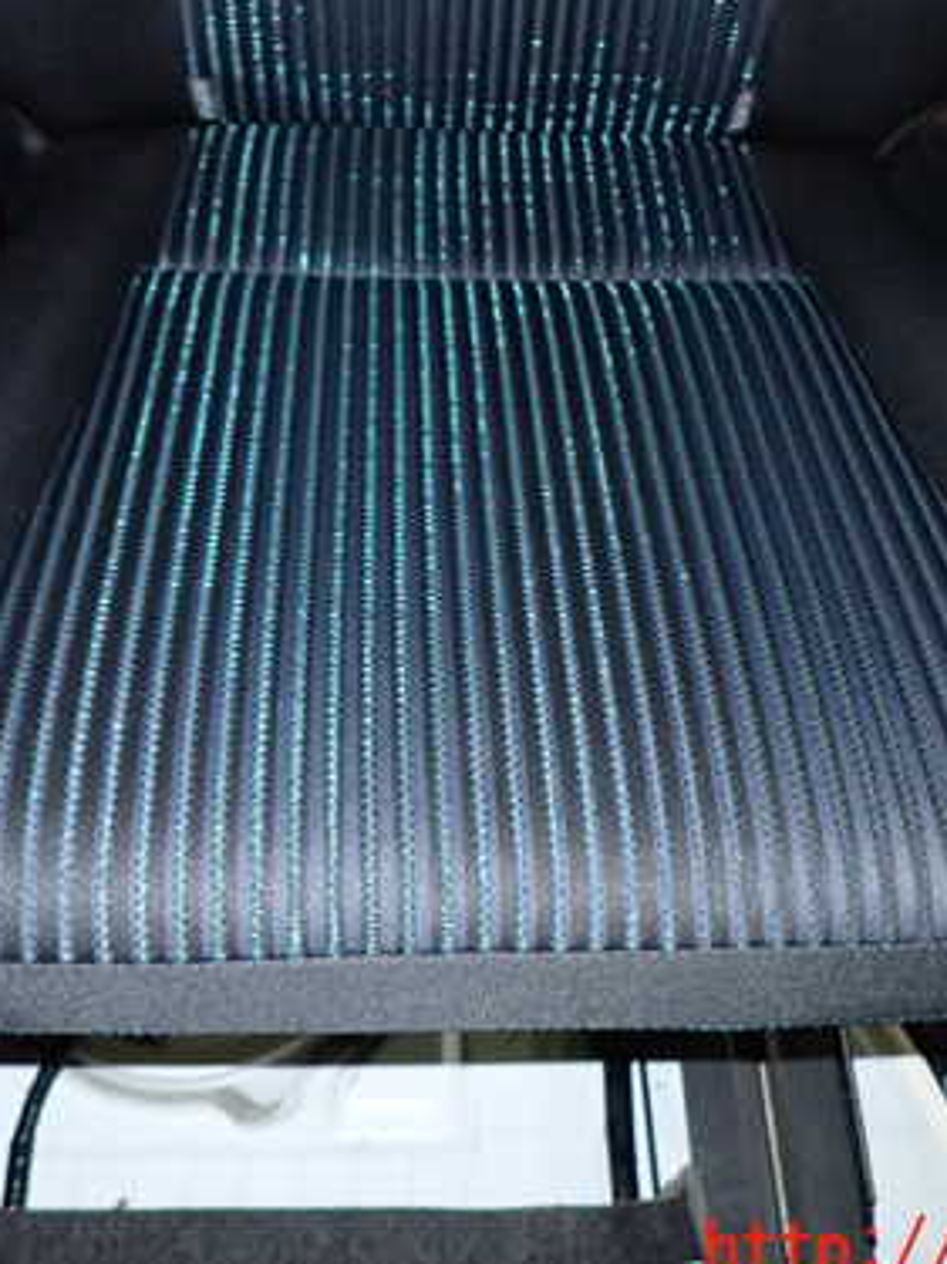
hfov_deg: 35.9
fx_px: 1460
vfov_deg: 46.7
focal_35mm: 40
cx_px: 455
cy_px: 536
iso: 800
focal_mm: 4.5
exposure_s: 1/30
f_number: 5.6
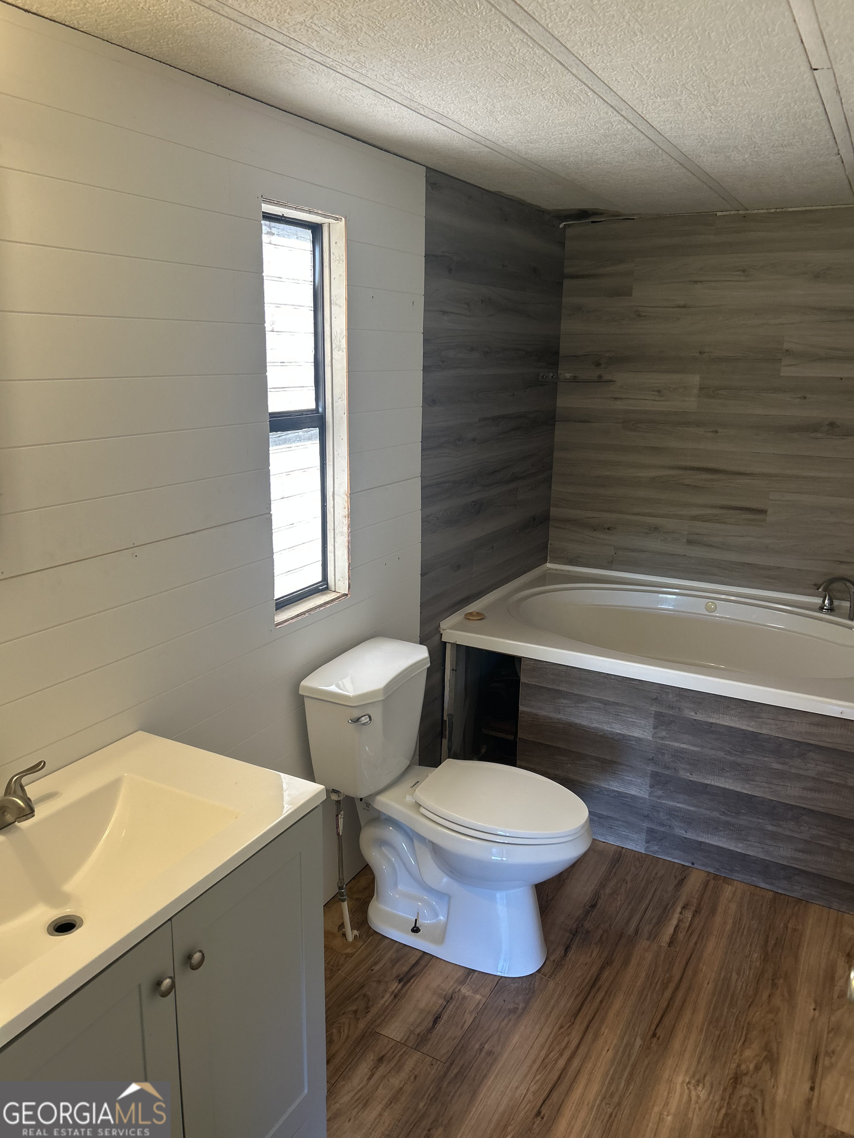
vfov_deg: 67.3
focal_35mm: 26
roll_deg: +0.6
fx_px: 855
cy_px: 569
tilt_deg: -14.7
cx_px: 427
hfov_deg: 53.1
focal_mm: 5.7
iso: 80
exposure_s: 1/60
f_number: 1.5
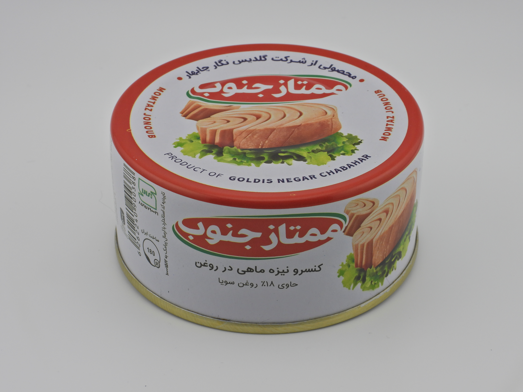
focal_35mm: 75
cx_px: 262
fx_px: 1133
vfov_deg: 19.6
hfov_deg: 26.0
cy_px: 196
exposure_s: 1/80
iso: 100
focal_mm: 13.5
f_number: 6.3
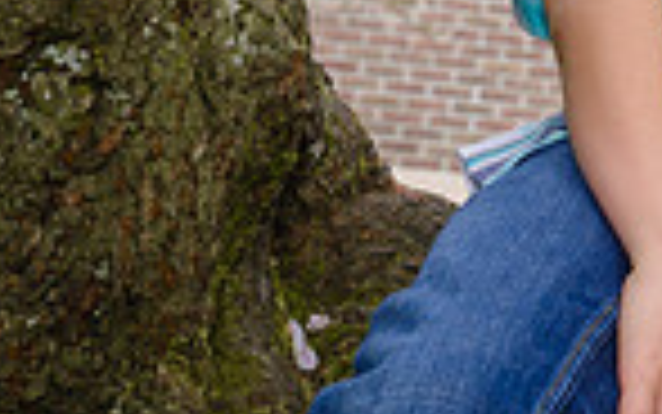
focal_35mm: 197
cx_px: 1220
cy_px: -410
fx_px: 3556
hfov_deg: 10.0
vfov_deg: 6.5
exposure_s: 1/80
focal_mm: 40
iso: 280
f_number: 7.1
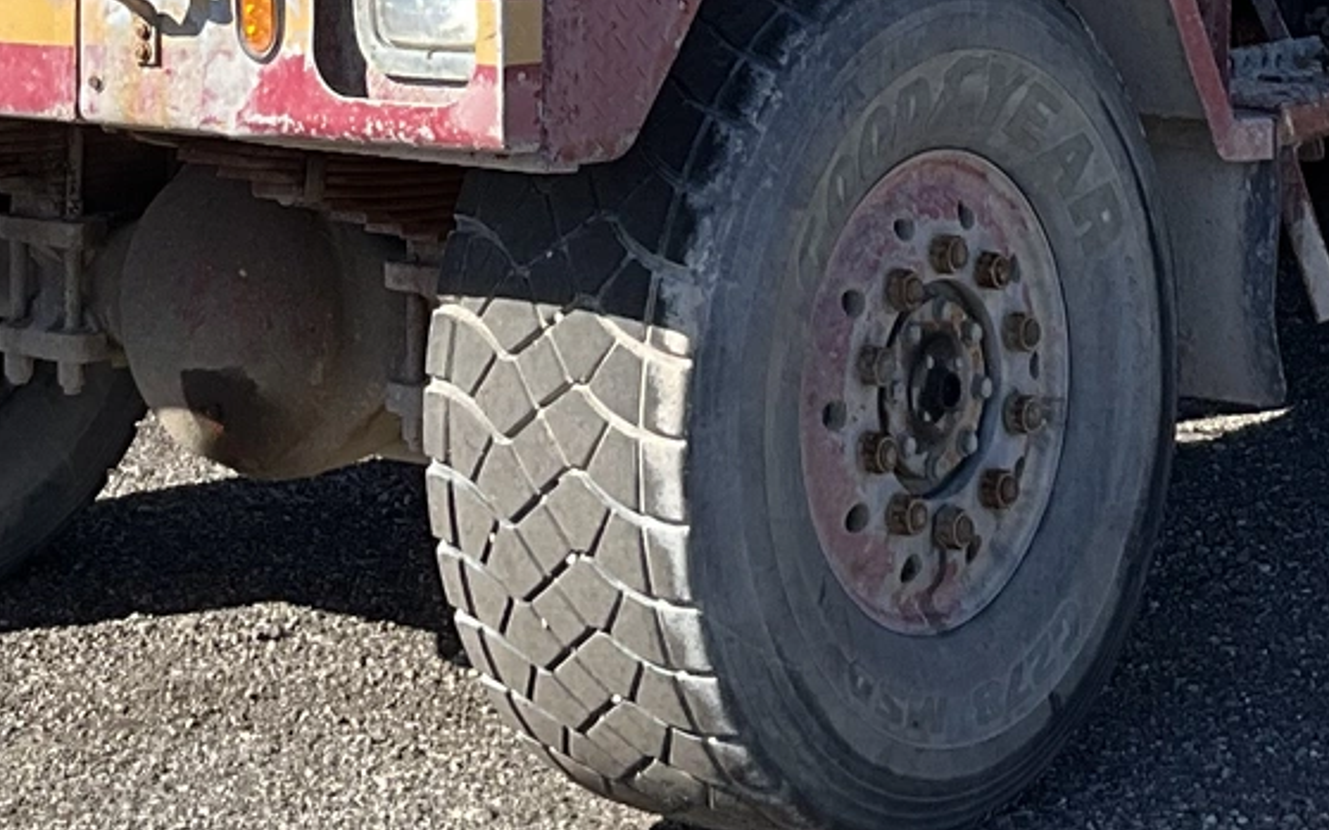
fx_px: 3983
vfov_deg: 10.9
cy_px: -773
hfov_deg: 18.9
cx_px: 628
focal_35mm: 110
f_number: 1.8
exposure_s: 1/829
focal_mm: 3
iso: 25
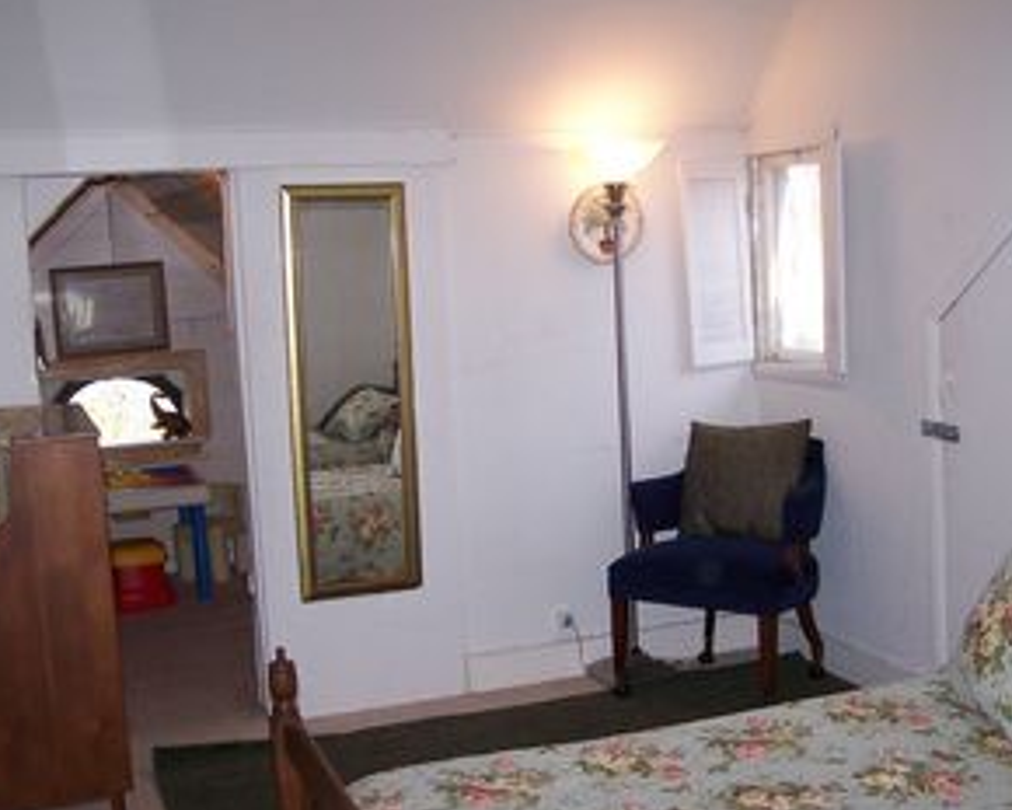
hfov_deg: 39.5
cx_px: 541
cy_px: 415
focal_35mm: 47
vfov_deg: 32.1
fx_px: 1408
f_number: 2.8
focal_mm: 6.3
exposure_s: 1/60
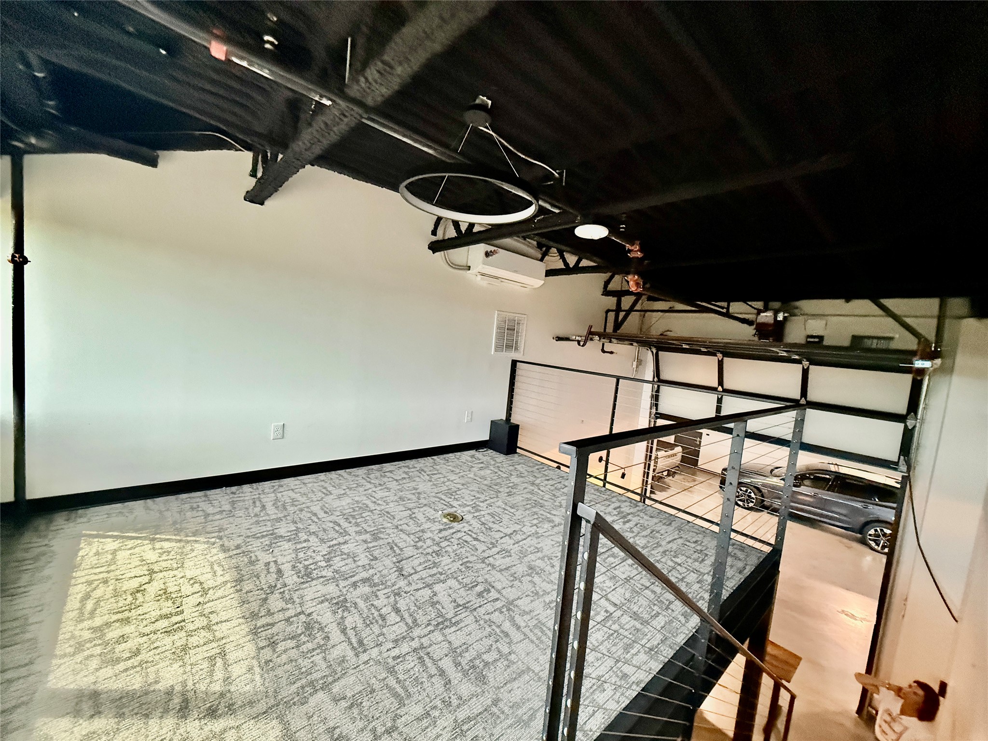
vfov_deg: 85.7
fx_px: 400
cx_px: 494
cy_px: 370
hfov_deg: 102.1
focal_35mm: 14
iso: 800
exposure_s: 1/60
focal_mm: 2.22
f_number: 2.2
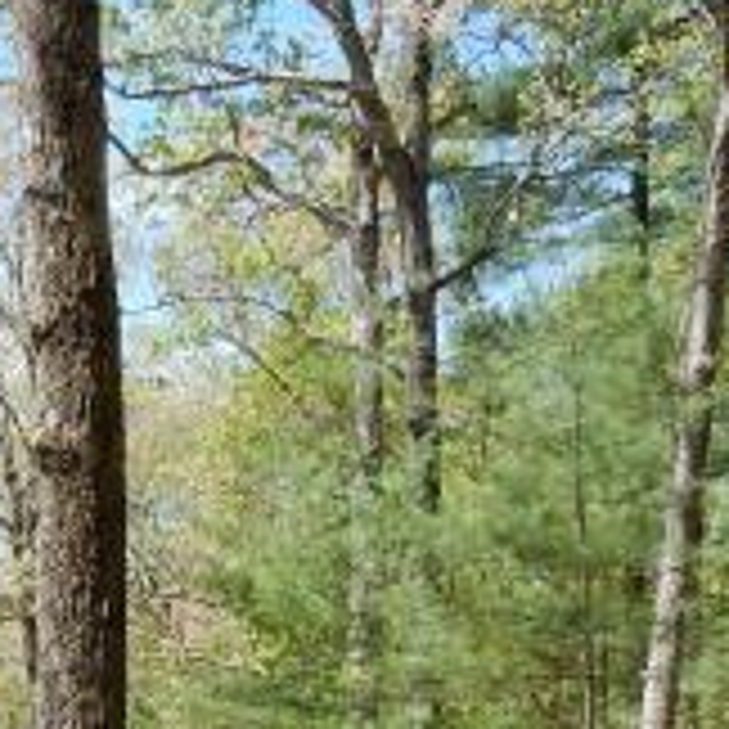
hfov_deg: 20.9
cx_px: -54
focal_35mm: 79
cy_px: 918
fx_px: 1882
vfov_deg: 20.3
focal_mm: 4.5
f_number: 3.7
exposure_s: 1/500
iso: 125
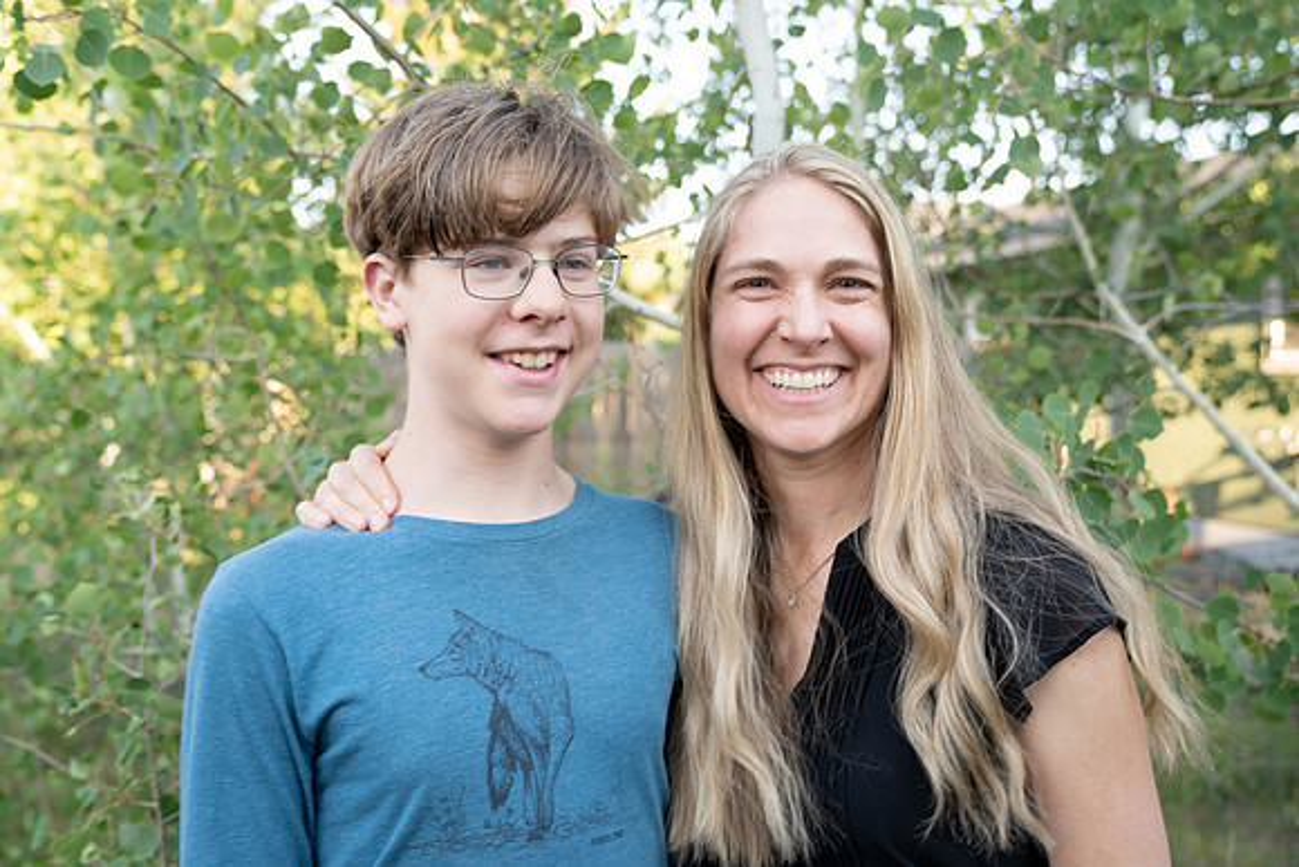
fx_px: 1196
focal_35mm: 33
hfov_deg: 56.9
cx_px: 581
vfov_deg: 39.8
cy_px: 388
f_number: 3.5
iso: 320
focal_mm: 30
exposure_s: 1/160
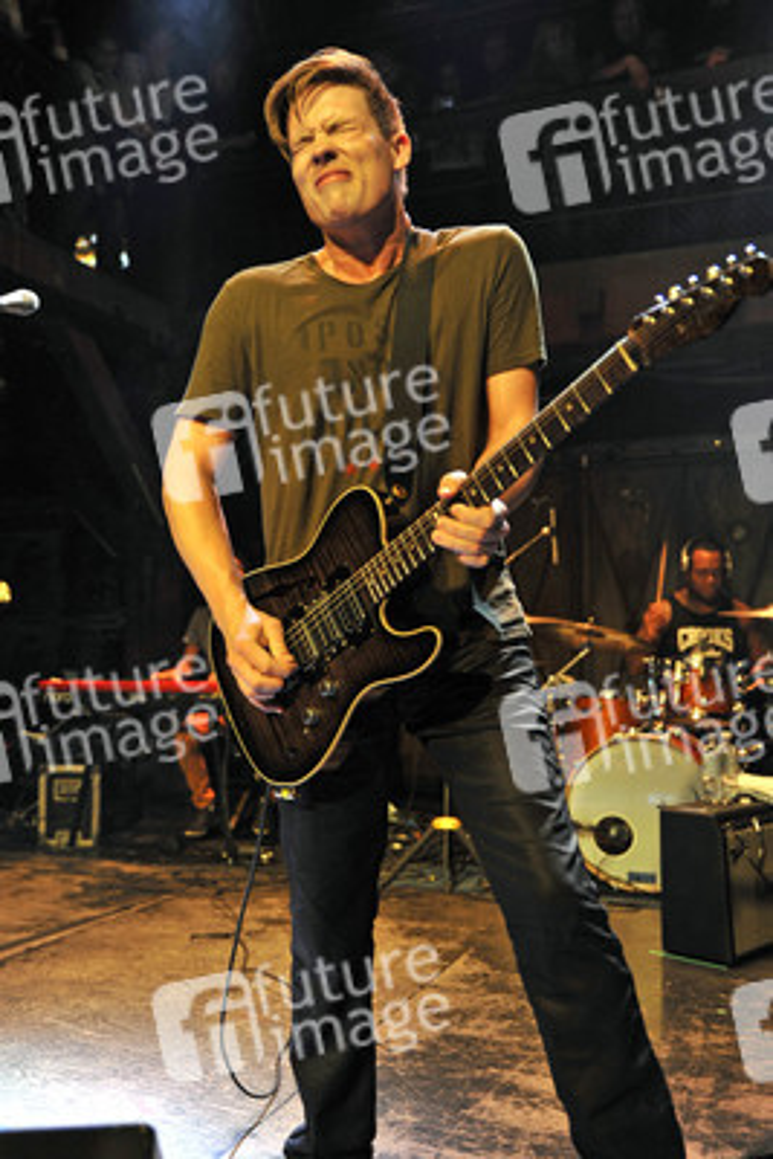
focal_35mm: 35
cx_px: 386
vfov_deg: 54.4
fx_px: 1126
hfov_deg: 37.9
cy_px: 580
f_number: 2.8
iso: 1600
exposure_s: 1/160
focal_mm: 35
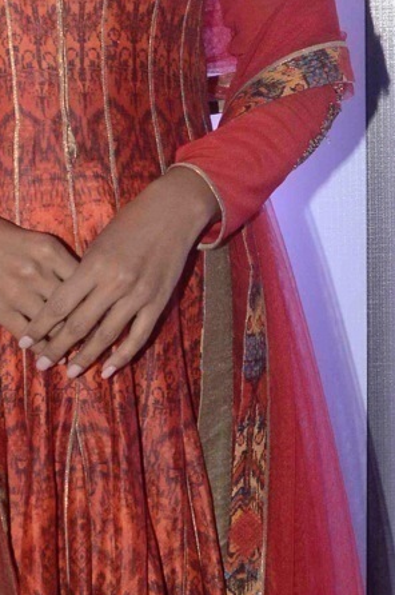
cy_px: 340
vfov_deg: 8.1
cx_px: 53
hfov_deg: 5.4
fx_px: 4210
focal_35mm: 255
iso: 800
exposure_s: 1/160
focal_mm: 42
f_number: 10
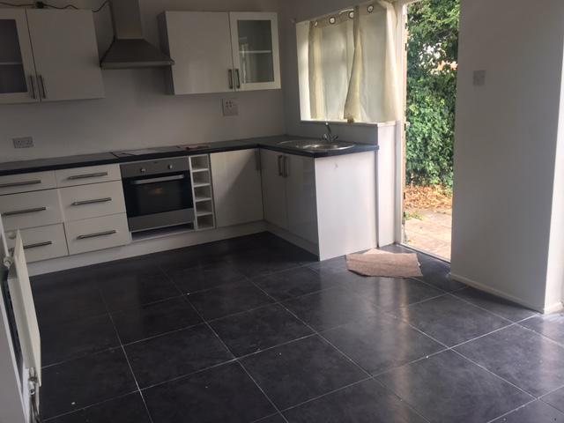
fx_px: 472
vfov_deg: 48.2
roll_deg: +3.1
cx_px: 282
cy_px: 212
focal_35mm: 29
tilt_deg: -14.7
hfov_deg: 61.7
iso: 25
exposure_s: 1/50
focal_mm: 4.15
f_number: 2.2
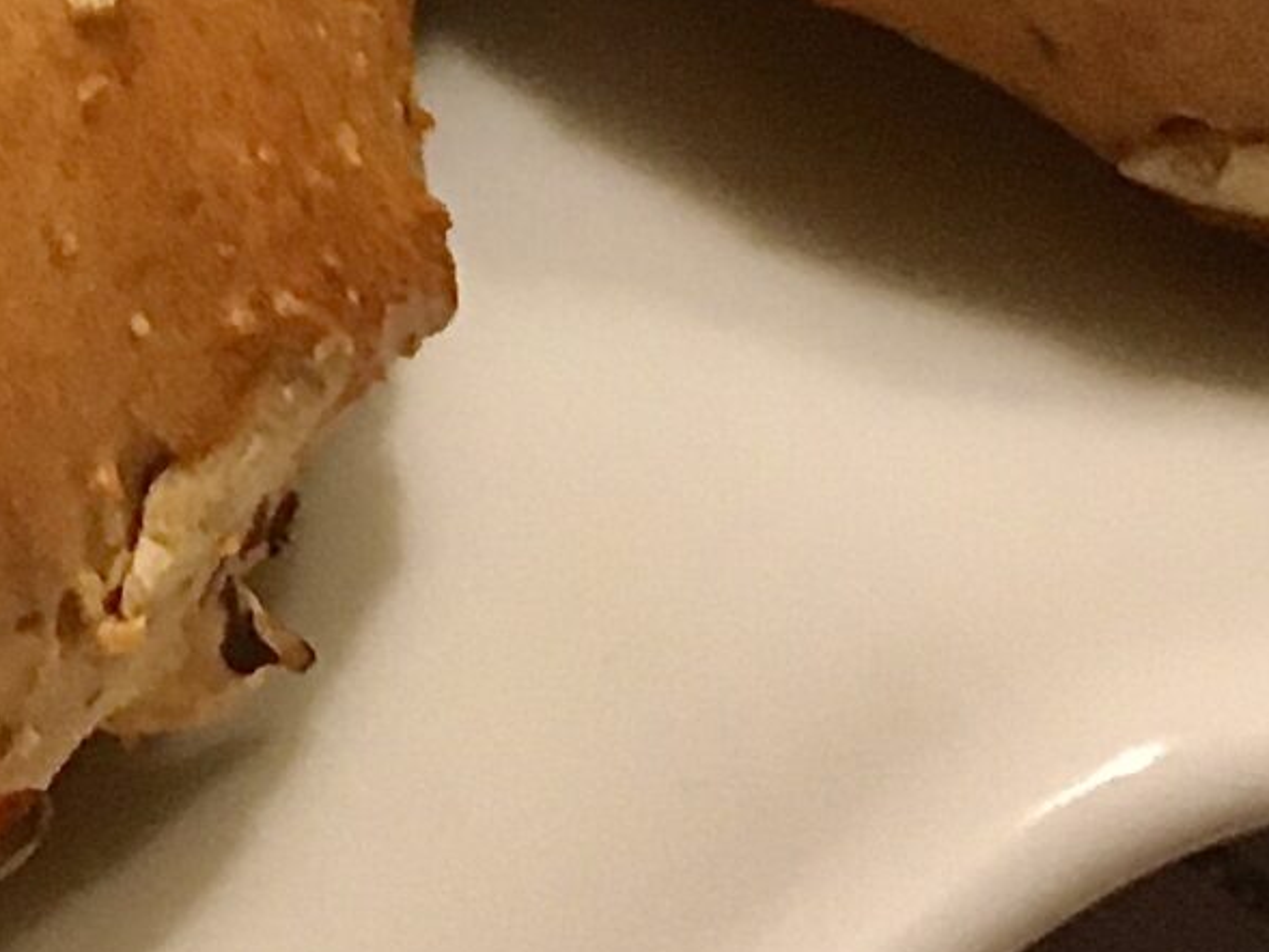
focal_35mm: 126
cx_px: -144
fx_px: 4620
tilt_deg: -62.5
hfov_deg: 15.2
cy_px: -846
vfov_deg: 10.9
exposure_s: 1/17
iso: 200
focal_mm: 4.15
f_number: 2.2
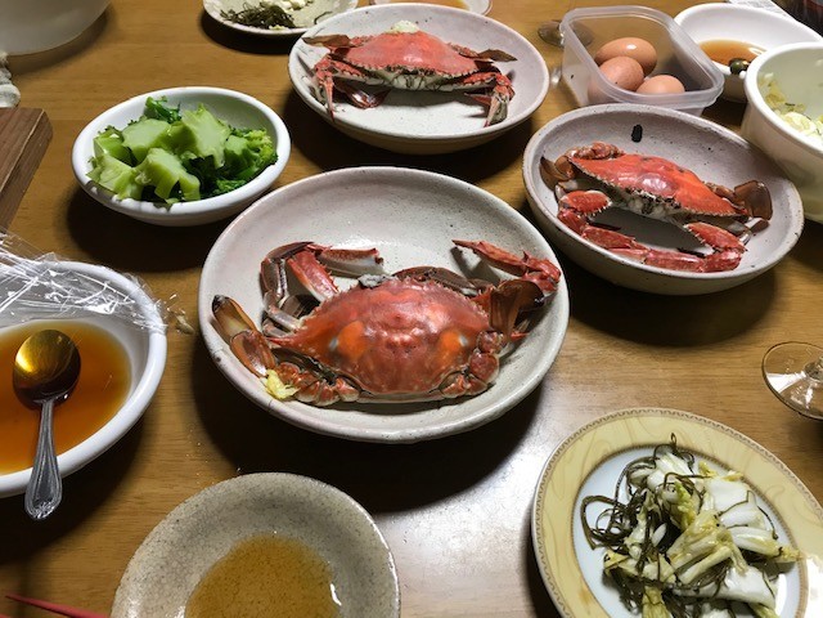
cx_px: 412
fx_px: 666
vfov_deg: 49.7
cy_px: 309
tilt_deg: -48.6
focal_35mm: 28
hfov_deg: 63.4
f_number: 1.8
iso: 40
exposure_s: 1/24
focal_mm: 3.99
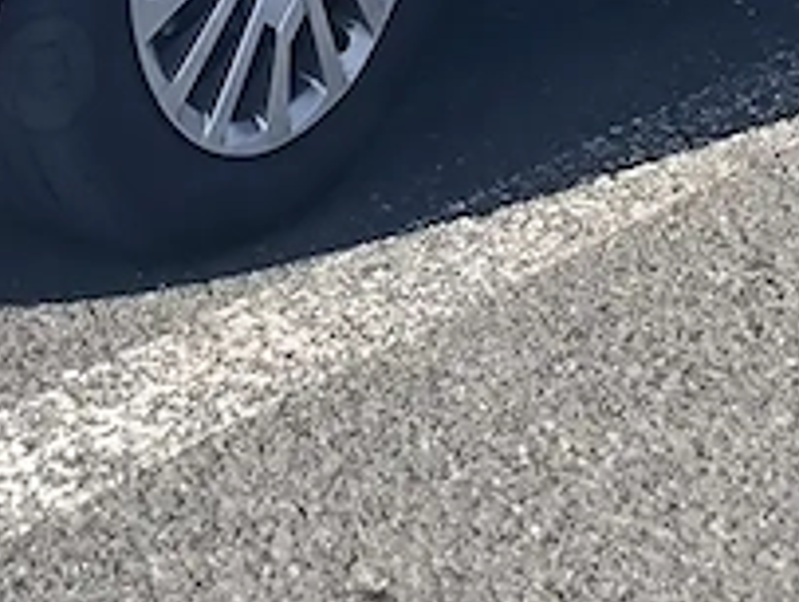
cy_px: -610
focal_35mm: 172
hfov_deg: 11.4
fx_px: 3977
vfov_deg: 8.2
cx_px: 138
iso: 50
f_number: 1.9
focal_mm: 6.92
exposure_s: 1/3787
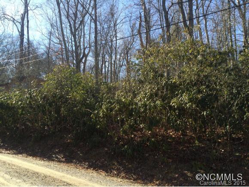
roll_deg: +1.7
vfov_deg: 48.3
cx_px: 124
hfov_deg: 61.6
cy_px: 94
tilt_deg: +10.8
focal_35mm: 29
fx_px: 209
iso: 32
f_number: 2.2
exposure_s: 1/662
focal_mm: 4.15
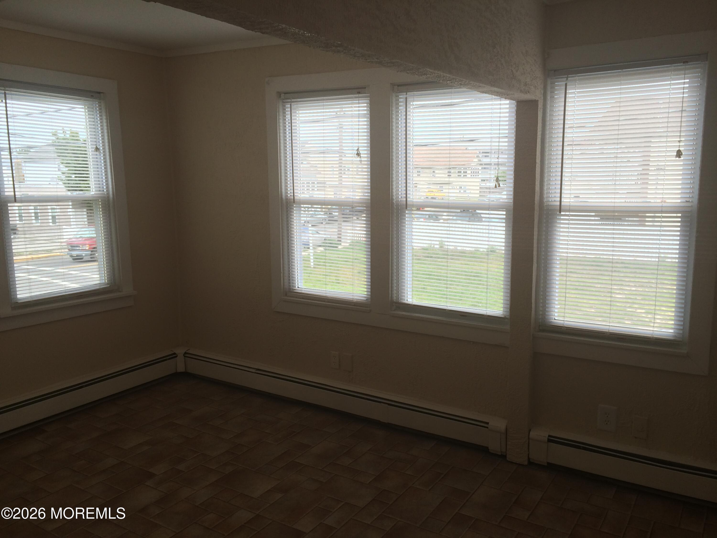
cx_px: 358
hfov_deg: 60.0
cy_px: 269
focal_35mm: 30
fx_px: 621
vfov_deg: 46.8
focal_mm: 4.12
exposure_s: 1/263
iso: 32
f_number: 2.2
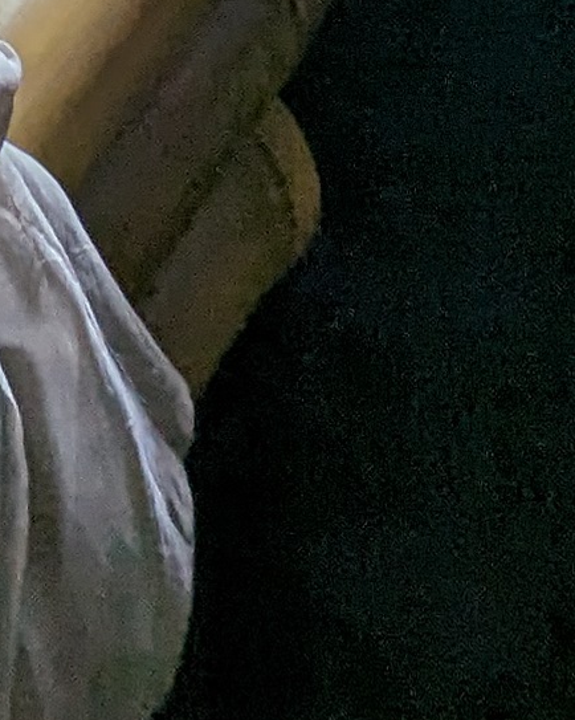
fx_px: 2469
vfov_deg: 9.9
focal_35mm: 116
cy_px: -1701
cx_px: -578
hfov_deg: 11.9
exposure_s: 1/50
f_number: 2.2
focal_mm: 2.35
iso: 124
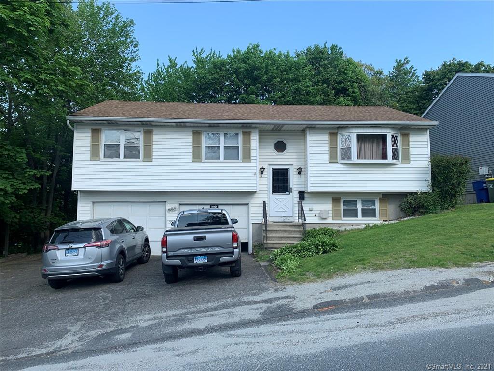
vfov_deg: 53.1
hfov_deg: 67.3
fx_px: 371
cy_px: 186
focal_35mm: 26
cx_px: 247
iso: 25
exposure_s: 1/928
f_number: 1.8
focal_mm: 4.25
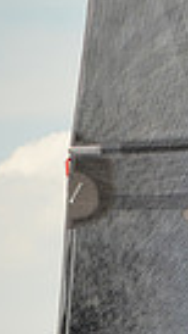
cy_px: 423
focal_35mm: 644
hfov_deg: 1.9
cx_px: 693
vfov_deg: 3.3
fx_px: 5711
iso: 320
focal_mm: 145
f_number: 7.1
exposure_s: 1/1250
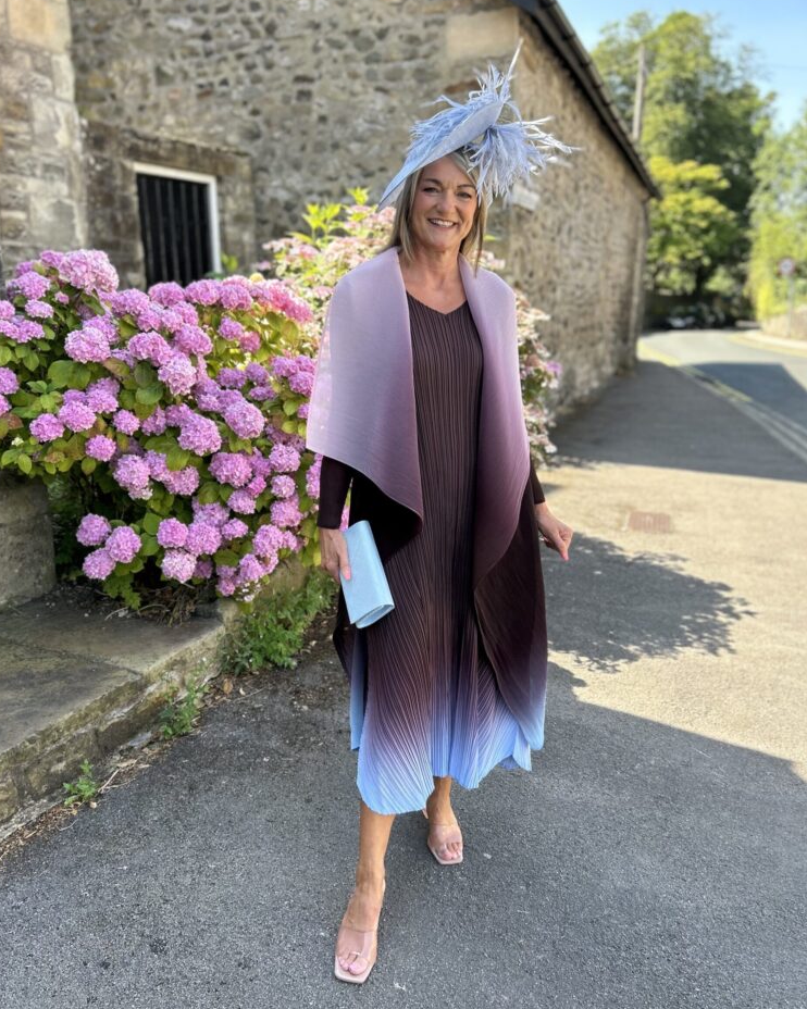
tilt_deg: -13.7
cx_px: 390
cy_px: 506
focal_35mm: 28
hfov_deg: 51.5
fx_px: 836
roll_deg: +0.9
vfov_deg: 62.2
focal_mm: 5.7
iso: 50
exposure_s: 1/493
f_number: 1.5
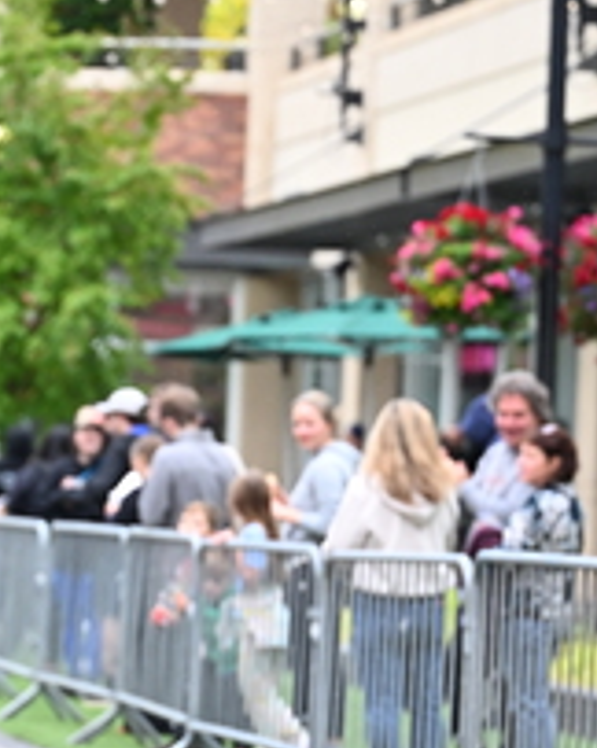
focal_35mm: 209
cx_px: 6
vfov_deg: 9.2
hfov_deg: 7.4
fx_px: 4623
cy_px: 497
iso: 1250
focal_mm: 82
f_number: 2.8
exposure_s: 1/1600
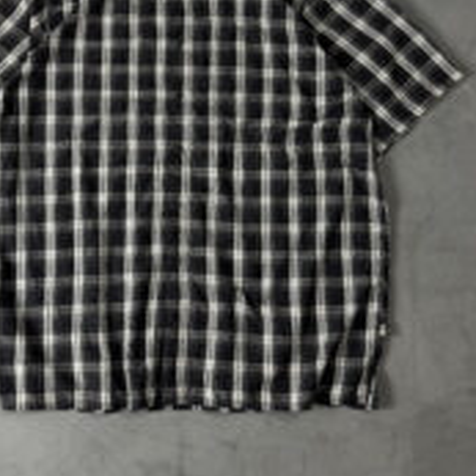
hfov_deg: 34.5
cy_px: 124
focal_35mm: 49
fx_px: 762
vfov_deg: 34.0
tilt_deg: -78.8
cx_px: 187
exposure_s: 1/60
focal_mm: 6.76
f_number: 1.78
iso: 125
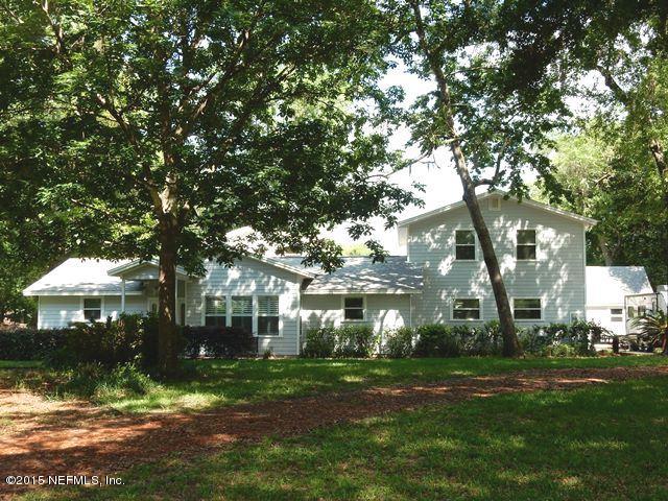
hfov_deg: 43.9
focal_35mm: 43
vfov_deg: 33.6
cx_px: 334
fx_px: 830
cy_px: 250
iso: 125
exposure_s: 1/200
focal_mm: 7.6
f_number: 4.2
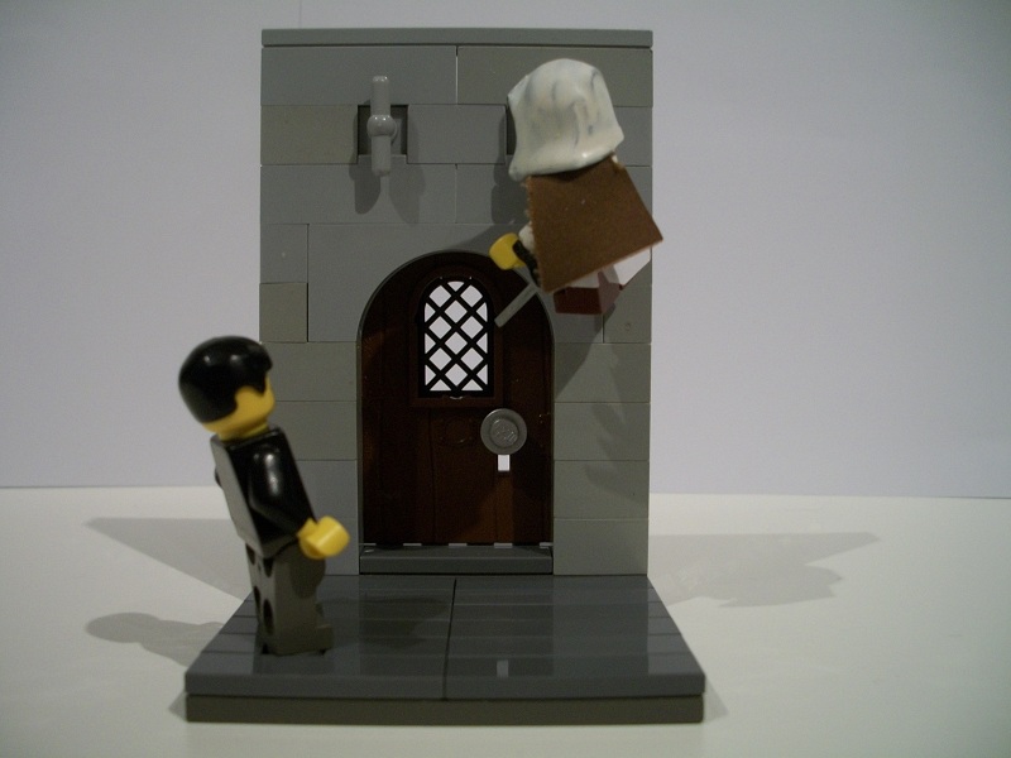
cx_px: 506
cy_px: 379
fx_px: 1022
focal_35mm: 35
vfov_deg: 40.7
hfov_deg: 52.6
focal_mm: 6.3
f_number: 3.1
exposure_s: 1/10
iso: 160
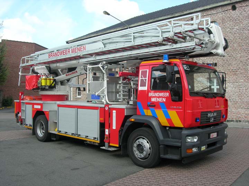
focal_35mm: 38
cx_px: 124
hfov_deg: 49.0
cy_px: 93
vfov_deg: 37.7
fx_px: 273
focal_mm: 7.8
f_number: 4.8
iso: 64
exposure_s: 1/212
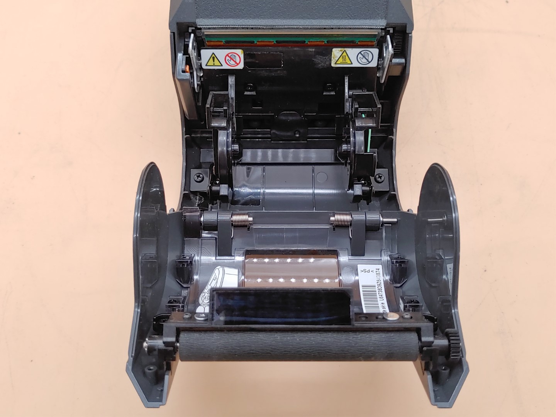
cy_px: 208
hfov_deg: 51.4
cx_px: 278
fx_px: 578
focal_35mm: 36
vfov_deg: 39.7
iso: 50
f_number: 1.8
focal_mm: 4.36
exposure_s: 1/63
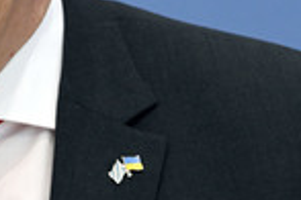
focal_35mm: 492
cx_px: -122
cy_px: -73
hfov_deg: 4.2
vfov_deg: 2.8
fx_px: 4113
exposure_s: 1/500
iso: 3200
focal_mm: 160
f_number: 6.3
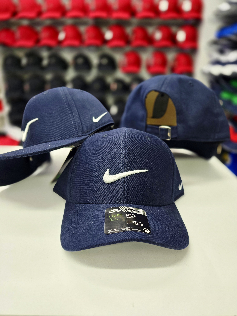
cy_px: 158
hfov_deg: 58.9
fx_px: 210
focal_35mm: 23
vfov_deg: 73.9
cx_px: 118
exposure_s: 1/101
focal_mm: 6.3
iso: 250
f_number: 1.7
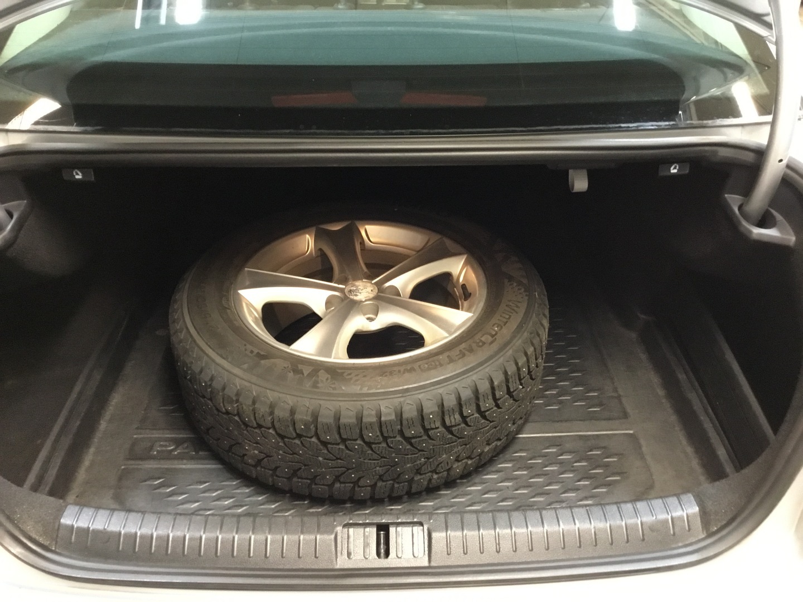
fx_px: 719
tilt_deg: -35.8
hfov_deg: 58.4
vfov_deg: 45.4
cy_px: 301
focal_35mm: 31
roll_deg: +0.2
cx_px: 402
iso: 250
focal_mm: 3.3
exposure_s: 1/17
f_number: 2.4
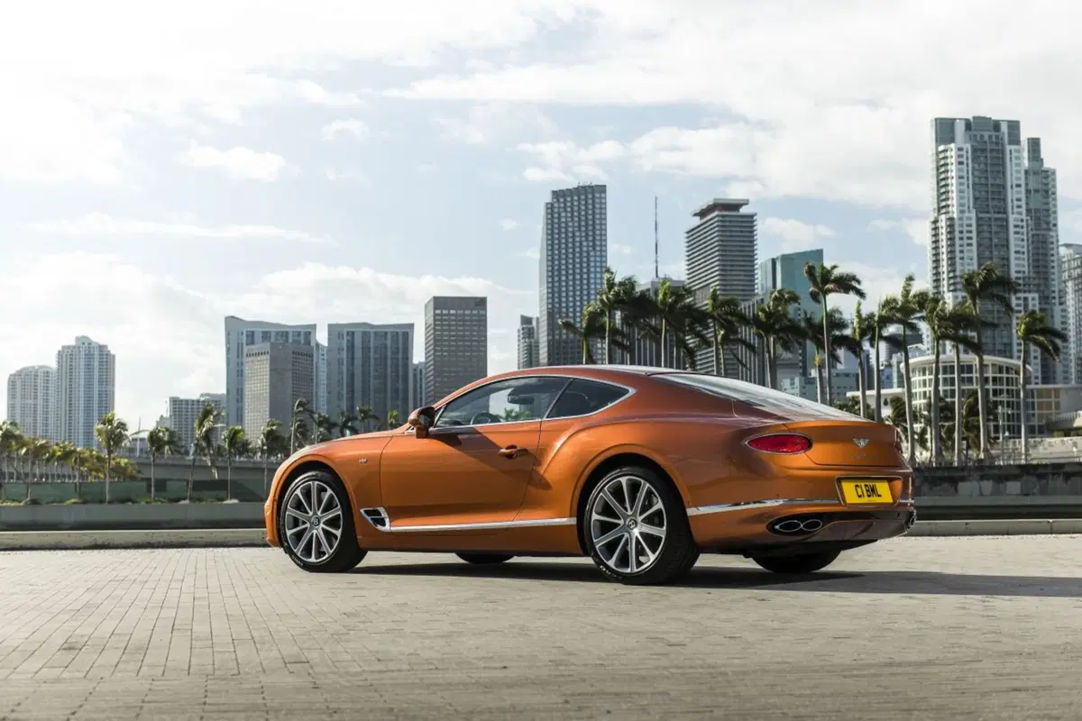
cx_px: 541
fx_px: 1653
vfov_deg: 24.6
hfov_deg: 36.2
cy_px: 360
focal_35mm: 55
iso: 31
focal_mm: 55
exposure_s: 1/200
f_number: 3.5
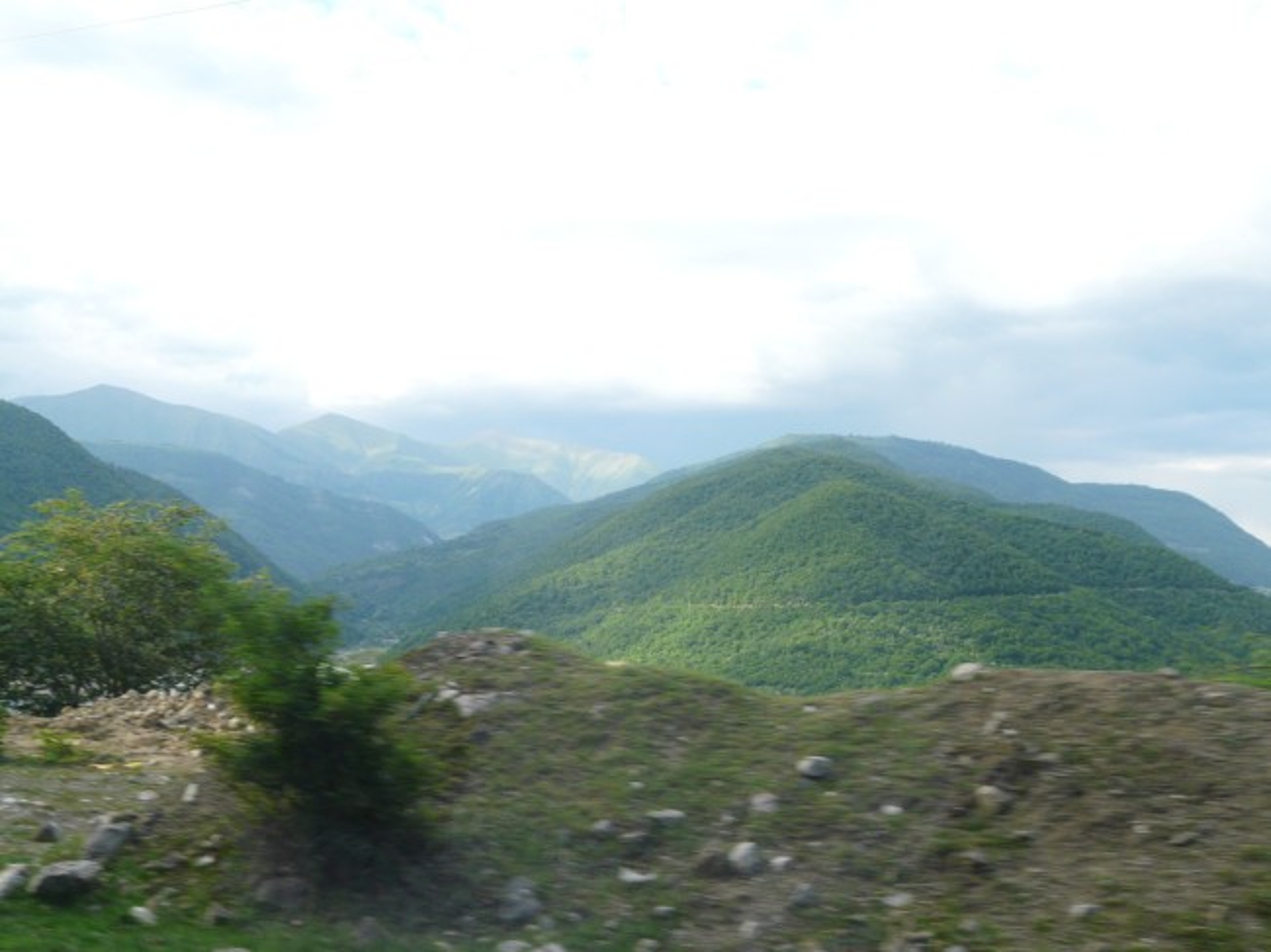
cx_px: 636
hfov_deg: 41.3
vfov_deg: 31.5
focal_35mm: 46
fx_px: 1688
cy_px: 476
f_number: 4
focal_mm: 7.5
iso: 100
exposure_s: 1/250
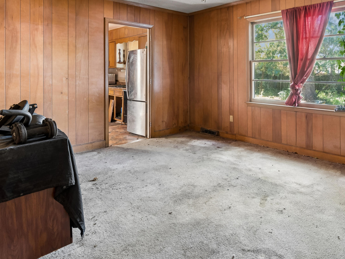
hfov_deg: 65.7
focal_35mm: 26
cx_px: 228
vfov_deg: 51.3
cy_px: 72
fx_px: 259
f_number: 7.1
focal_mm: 16
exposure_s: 1
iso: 400
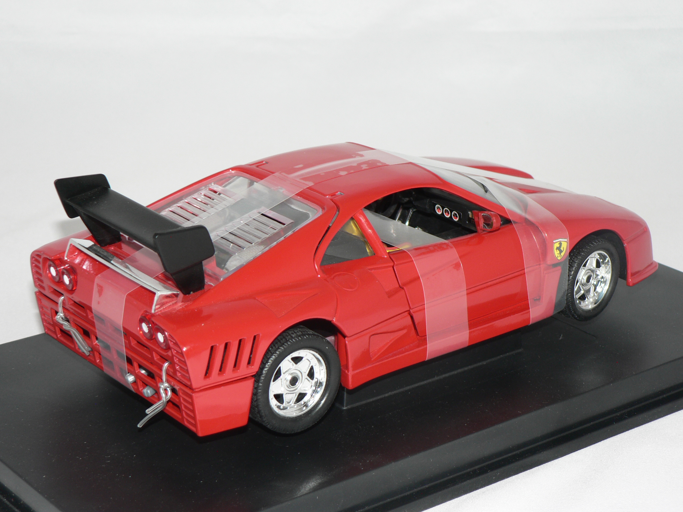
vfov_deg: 17.6
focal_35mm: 84
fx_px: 1657
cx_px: 342
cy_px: 256
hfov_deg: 23.3
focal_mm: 14
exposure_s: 1/60
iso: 80
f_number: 3.2
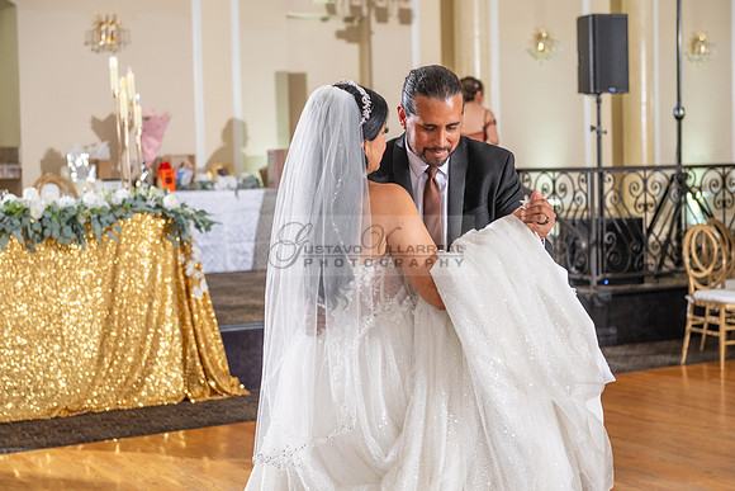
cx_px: 368
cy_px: 246
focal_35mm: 70
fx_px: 1429
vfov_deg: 19.5
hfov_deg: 28.8
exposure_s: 1/160
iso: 800
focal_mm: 70
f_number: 4
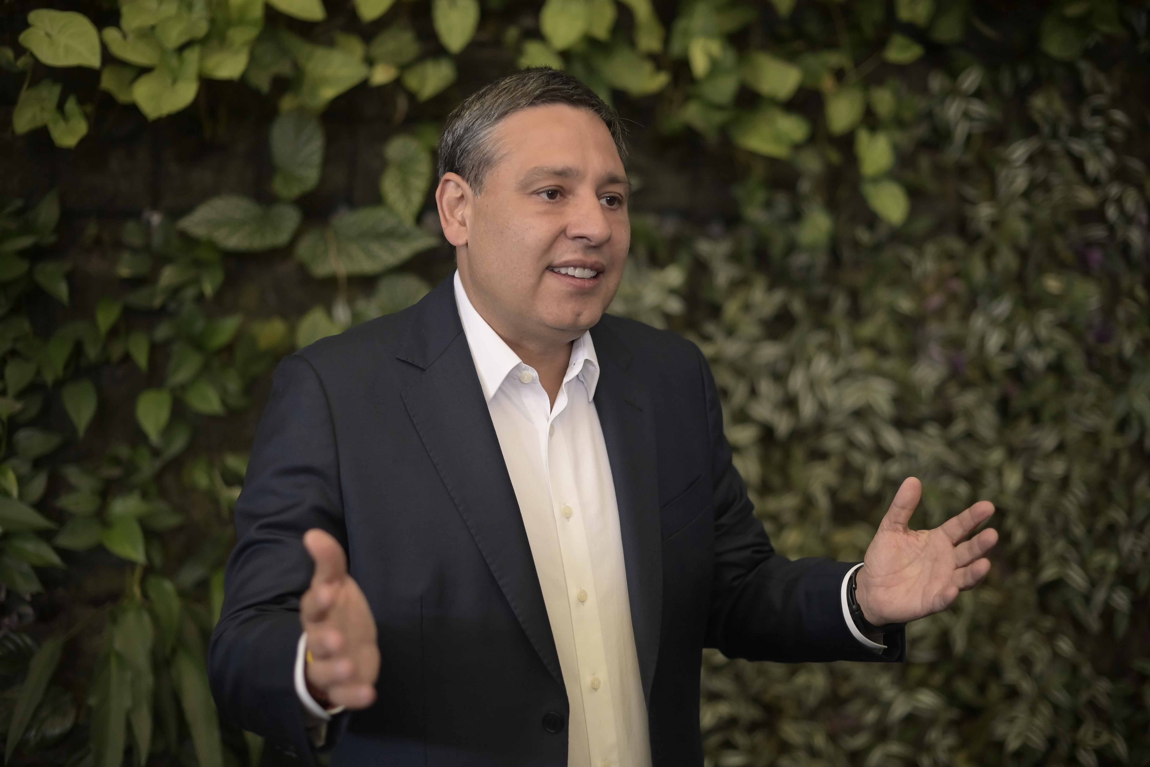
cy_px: 384
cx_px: 575
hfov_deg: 39.6
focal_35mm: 50
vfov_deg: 27.0
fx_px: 1597
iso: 3200
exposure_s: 1/1600
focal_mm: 50
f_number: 1.8
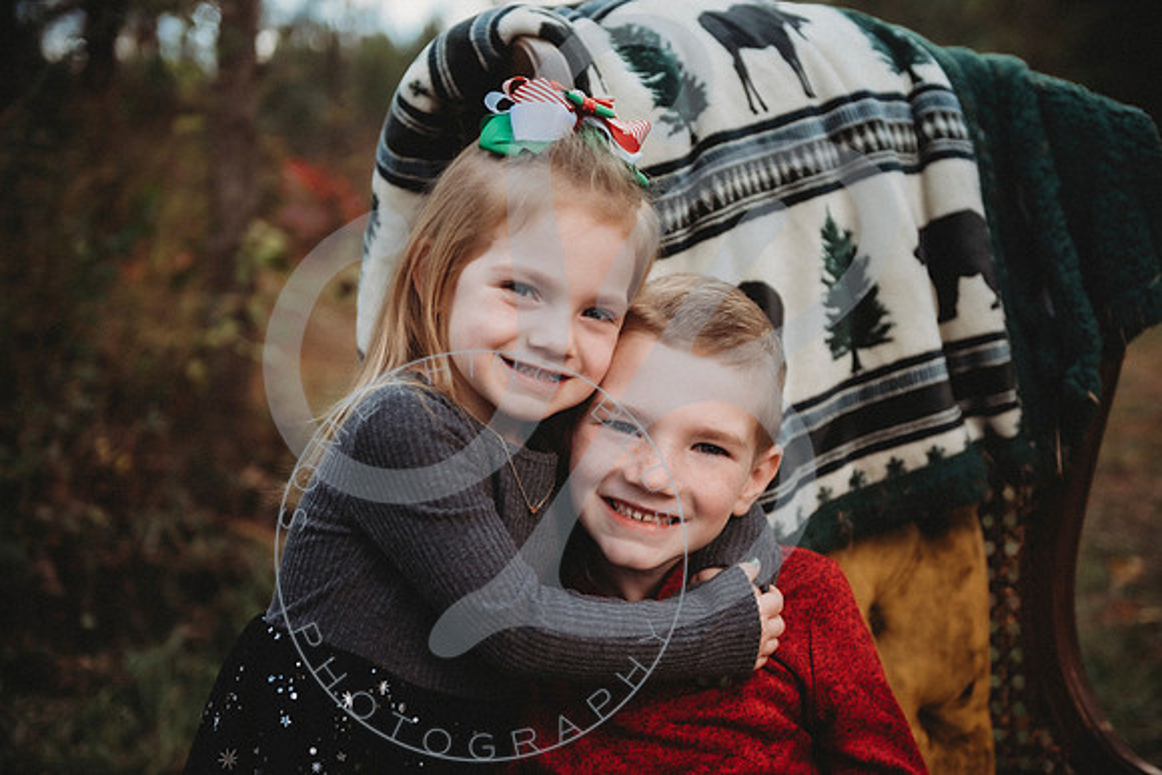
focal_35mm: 56
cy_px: 388
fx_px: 1808
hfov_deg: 35.6
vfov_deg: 24.2
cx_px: 581
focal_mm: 56
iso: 100
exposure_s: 1/400
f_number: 2.8
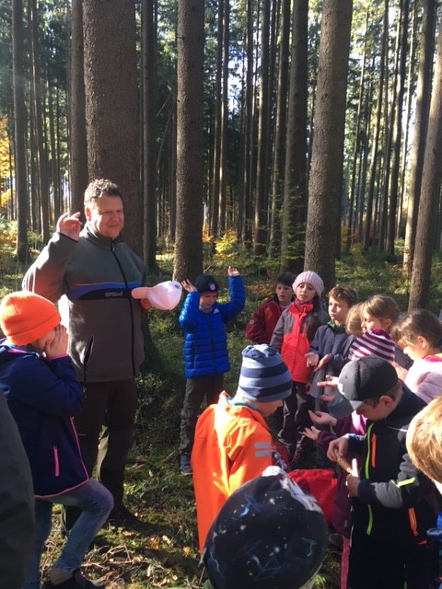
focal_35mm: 29
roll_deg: -1.4
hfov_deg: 48.2
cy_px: 294
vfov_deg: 61.7
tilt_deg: -6.9
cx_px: 221
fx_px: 494
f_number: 2.2
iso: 25
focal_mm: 4.15
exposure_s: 1/33
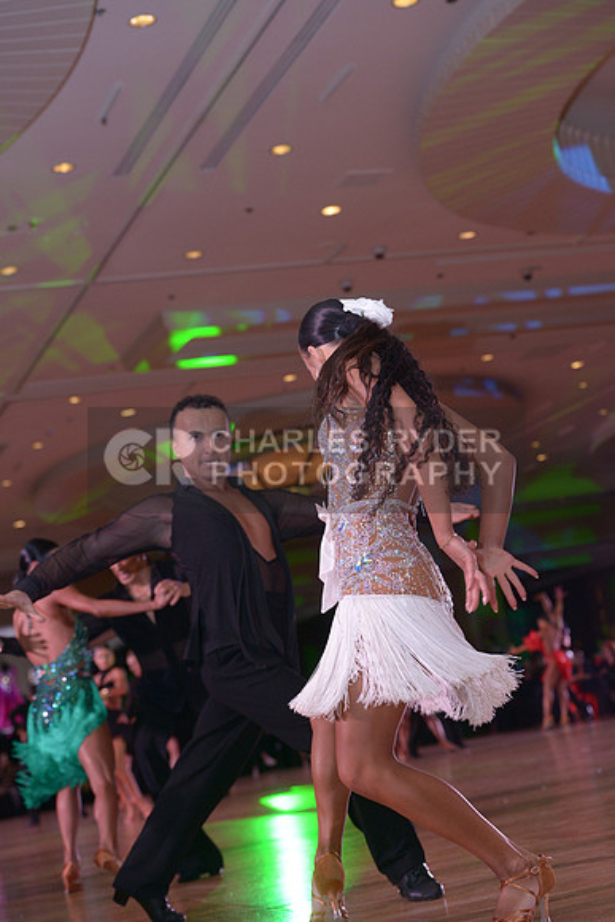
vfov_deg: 28.8
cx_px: 308
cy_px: 461
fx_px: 1793
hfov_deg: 19.5
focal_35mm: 70
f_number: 5
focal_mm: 70
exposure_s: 1/200
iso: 1250
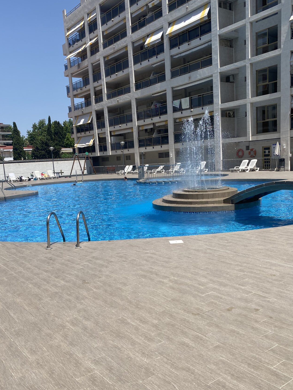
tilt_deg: -7.9
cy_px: 222
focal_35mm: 31
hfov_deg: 45.4
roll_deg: +3.0
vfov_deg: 58.1
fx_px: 350
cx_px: 135
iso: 32
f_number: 1.8
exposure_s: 1/3497
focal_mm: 4.25
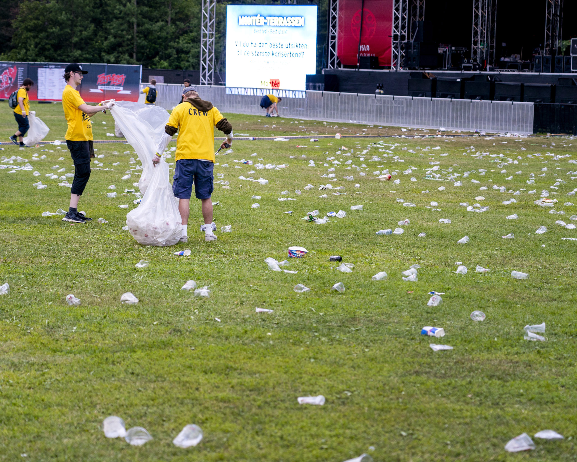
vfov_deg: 15.4
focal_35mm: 100
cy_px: 225
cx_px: 293
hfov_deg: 19.2
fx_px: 1708
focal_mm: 86
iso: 800
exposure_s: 1/320
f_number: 4
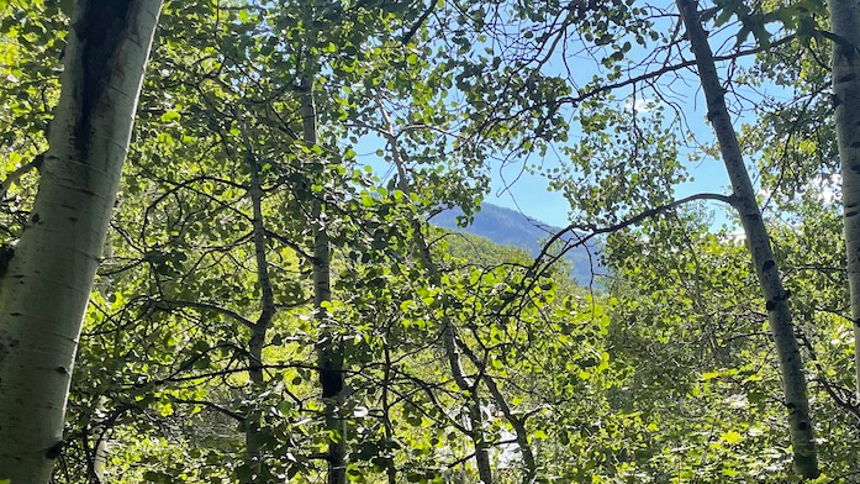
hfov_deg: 38.8
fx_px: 1186
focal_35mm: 52
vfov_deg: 22.9
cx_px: 649
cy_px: 342
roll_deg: +0.8
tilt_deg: +1.8
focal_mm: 4.2
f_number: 1.6
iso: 32
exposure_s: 1/932
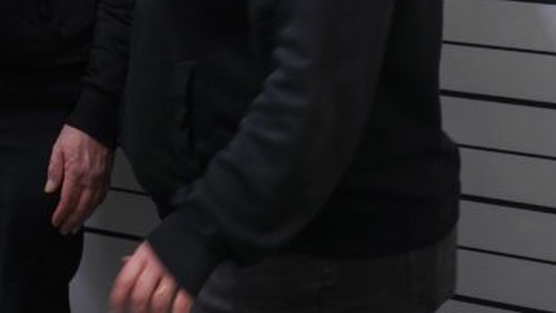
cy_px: -160
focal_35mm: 101
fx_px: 1489
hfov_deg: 20.6
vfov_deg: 11.5
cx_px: 18
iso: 800
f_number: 4
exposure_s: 1/50
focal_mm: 34
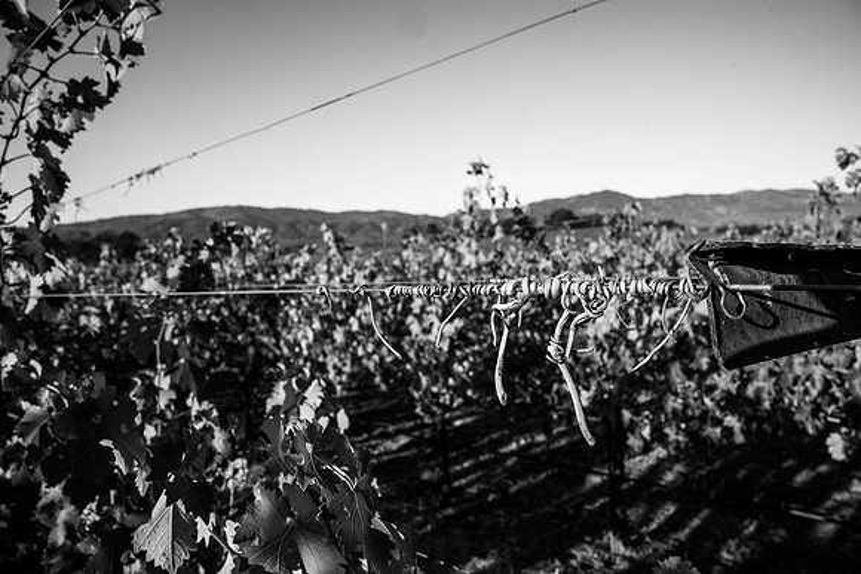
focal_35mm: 24
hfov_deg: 73.7
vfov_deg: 53.2
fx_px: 574
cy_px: 287
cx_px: 430
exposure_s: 1/250
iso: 250
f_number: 11
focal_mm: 24
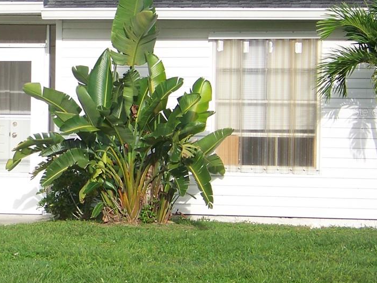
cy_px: 111
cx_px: -24
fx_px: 1928
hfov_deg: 11.0
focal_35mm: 177
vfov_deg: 8.4
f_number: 3.2
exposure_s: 1/500
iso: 64
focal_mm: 13.2
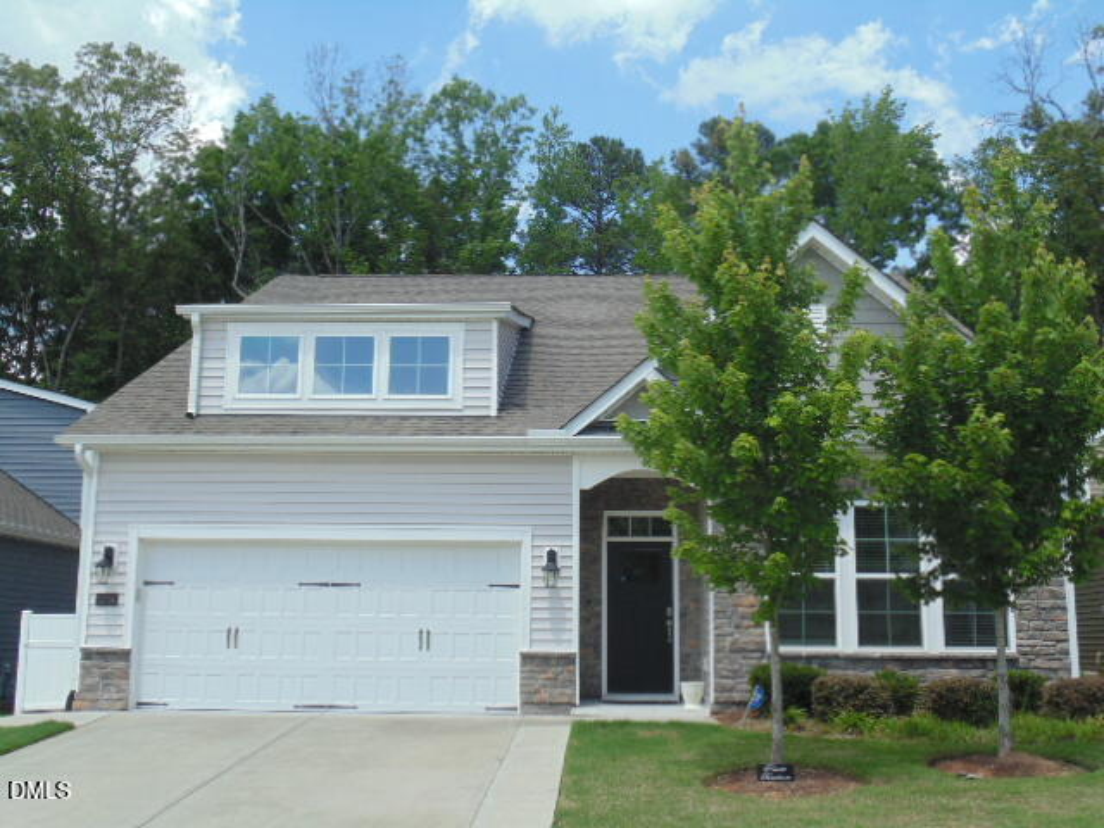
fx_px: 1308
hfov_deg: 45.8
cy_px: 414
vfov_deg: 35.1
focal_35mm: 41
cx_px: 552
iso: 80
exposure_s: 1/640
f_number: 3.6
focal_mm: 7.4
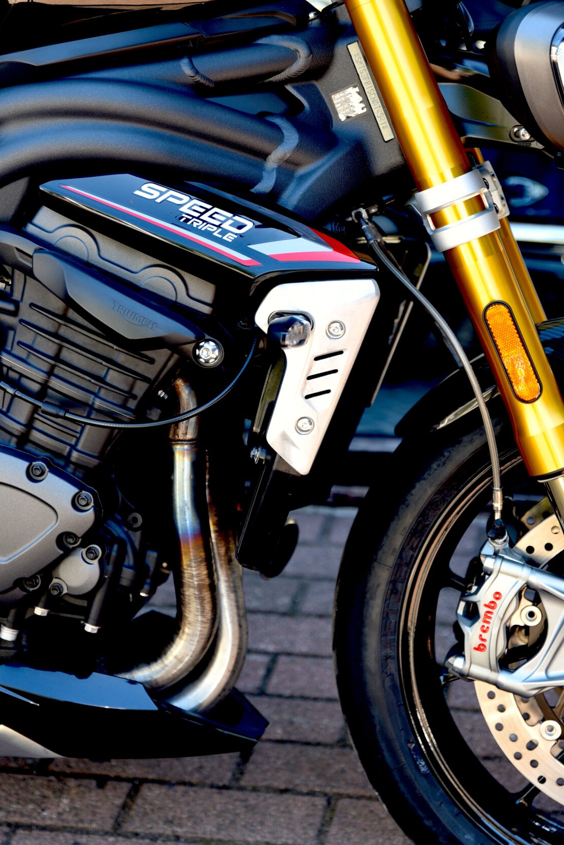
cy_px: 306
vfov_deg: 21.4
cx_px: 308
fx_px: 2231
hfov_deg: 14.4
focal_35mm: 95
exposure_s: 1/60
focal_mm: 62
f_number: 3.2
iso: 100
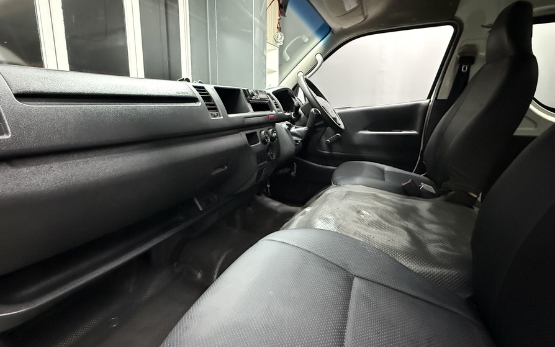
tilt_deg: -9.2
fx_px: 257
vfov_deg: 67.7
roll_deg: -0.9
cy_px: 148
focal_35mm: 17
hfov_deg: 94.4
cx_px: 275
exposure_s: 1/55
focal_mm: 2.22
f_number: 2.2
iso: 1250
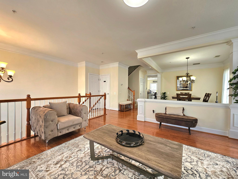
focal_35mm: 13
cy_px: 90
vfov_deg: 89.9
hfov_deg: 106.2
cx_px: 119
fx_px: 89
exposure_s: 1/60.2
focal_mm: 2.2
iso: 80
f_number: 2.2
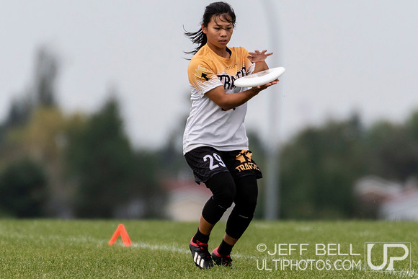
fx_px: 13110
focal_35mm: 1129
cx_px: 209
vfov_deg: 1.2
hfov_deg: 1.8
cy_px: 126
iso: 160
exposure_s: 1/1000
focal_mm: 400
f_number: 4
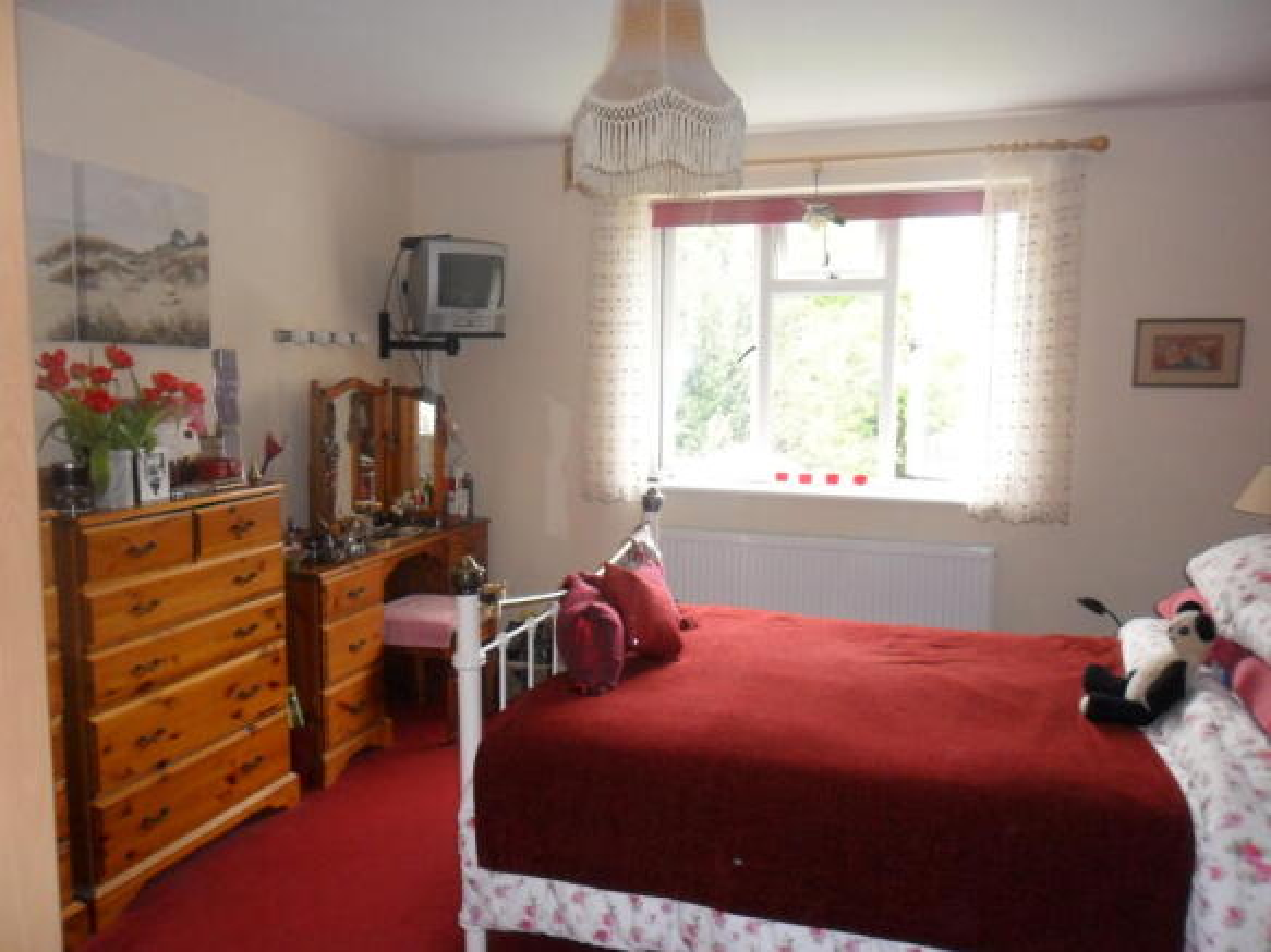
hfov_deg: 65.3
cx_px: 636
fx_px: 991
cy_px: 476
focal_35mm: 27
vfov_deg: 51.3
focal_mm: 4.9
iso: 200
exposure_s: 1/45
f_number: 3.5
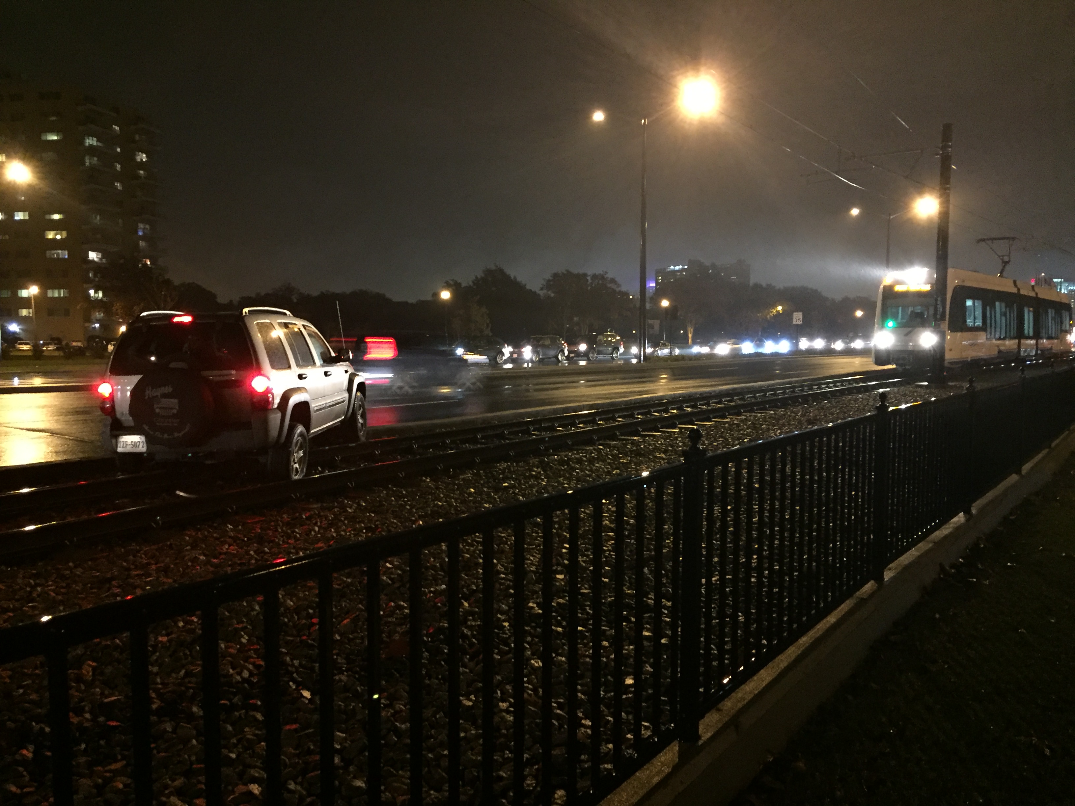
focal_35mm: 29
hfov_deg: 61.7
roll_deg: -1.6
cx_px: 538
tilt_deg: -3.8
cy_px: 403
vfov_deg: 48.2
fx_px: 901
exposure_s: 1/15
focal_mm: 4.15
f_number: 2.2
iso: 640
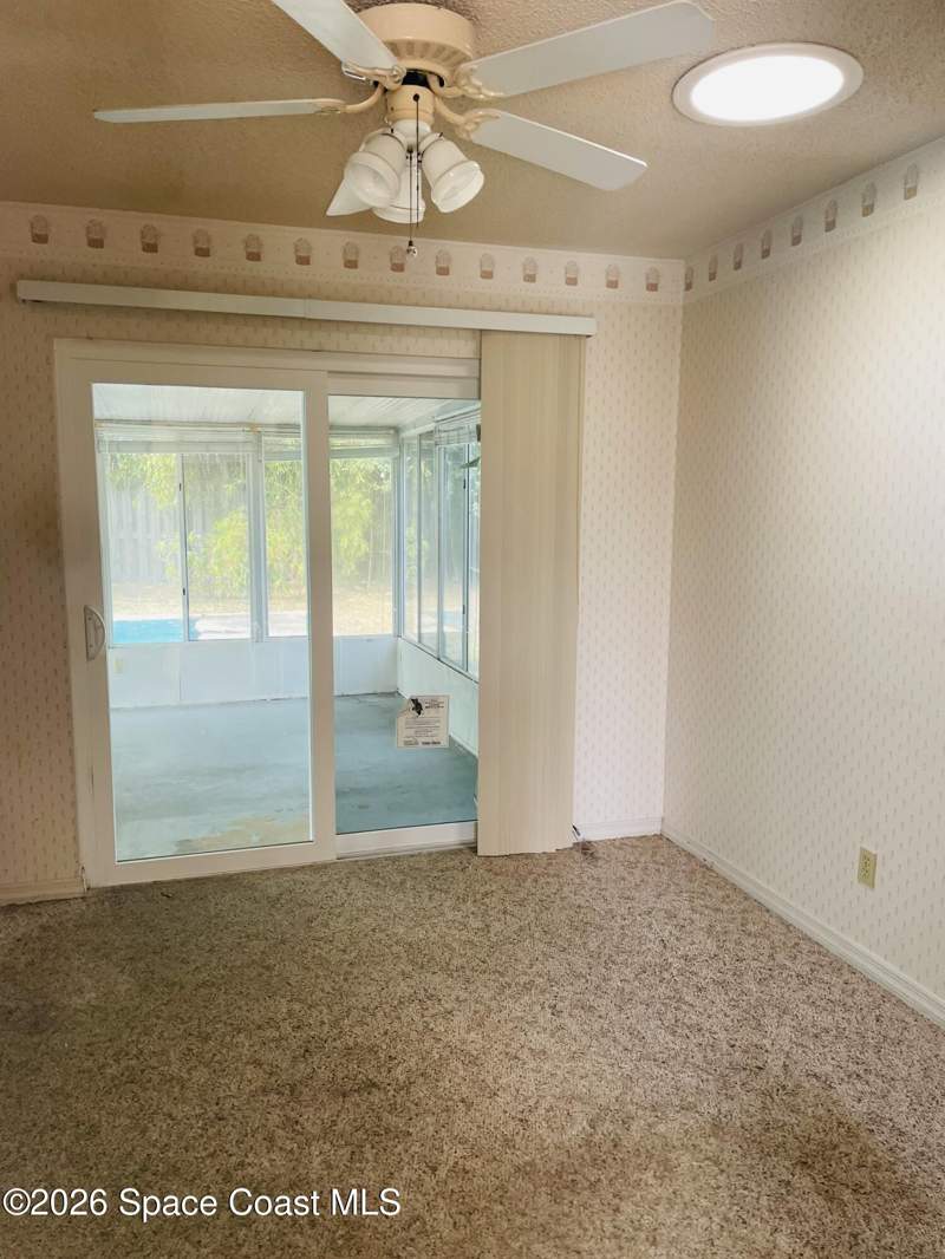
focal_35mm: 26
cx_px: 472
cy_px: 630
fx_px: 946
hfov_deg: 53.1
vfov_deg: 67.3
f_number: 1.6
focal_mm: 4.2
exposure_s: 1/121
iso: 80
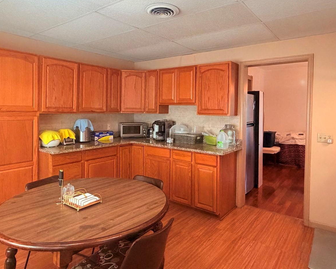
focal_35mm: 24
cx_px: 173
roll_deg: -0.6
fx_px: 239
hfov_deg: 70.3
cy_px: 113
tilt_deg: -1.5
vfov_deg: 58.5
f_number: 2.2
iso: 320
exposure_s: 1/120
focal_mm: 2.22
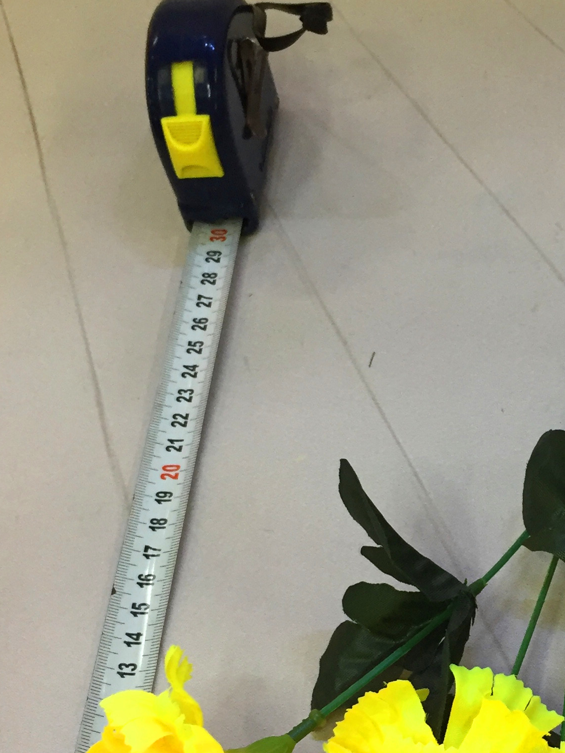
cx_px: 504
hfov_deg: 22.7
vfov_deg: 30.5
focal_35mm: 63
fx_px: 1371
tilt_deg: -56.8
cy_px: 505
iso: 64
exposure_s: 1/33
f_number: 2.2
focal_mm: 4.15
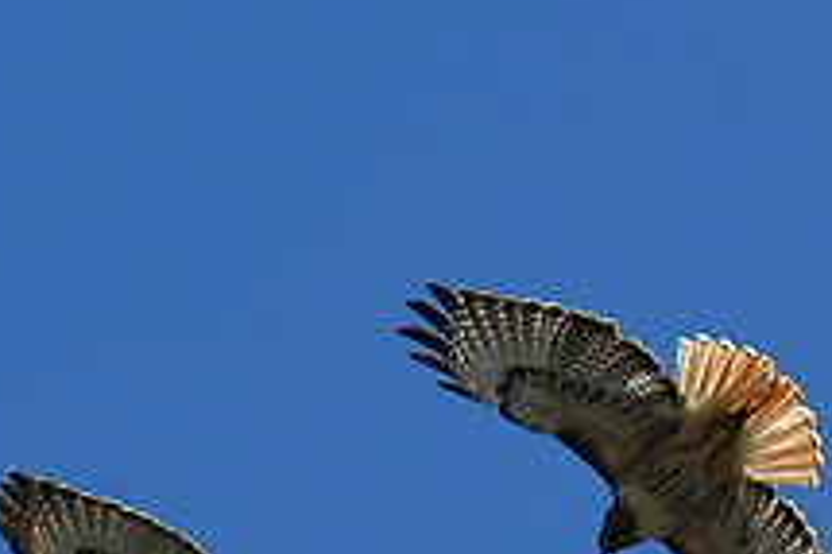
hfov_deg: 2.0
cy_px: 564
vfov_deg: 1.4
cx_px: 259
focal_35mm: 1012
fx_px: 23370
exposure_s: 1/500
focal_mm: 250
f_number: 8
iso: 110
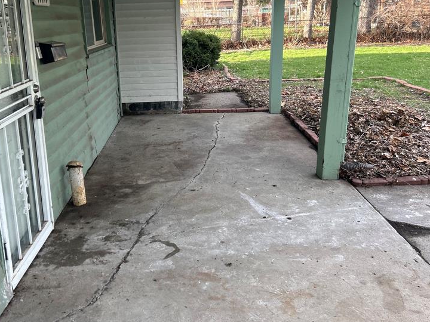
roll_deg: +1.9
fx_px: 460
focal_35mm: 37
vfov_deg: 38.4
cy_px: 117
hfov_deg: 50.1
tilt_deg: -13.9
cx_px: 192
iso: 40
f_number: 1.5
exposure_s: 1/190
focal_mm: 5.7
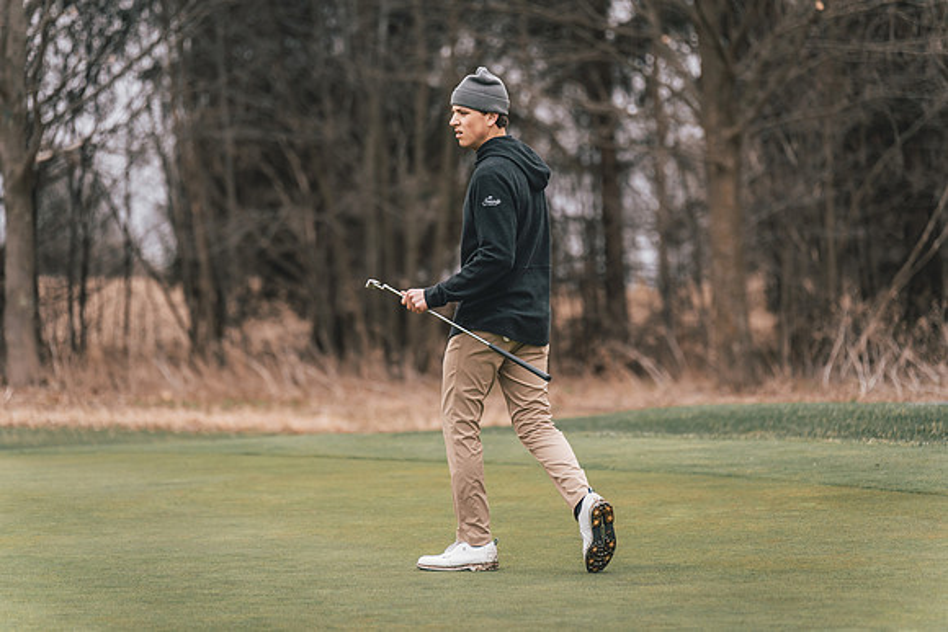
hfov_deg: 13.2
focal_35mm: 156
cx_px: 474
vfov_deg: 8.8
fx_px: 4099
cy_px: 316
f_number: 2.8
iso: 640
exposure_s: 1/3200
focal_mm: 150
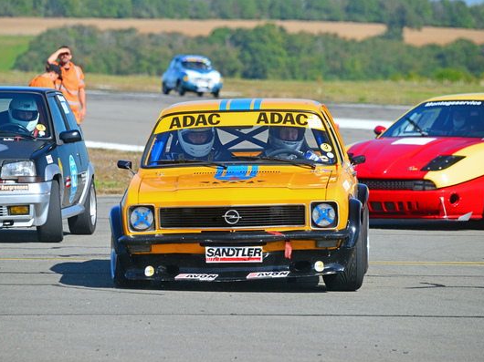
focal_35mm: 392
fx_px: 5478
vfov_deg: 3.8
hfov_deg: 5.1
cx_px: 234
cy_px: 181
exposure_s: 1/640
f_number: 10
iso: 800
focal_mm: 360
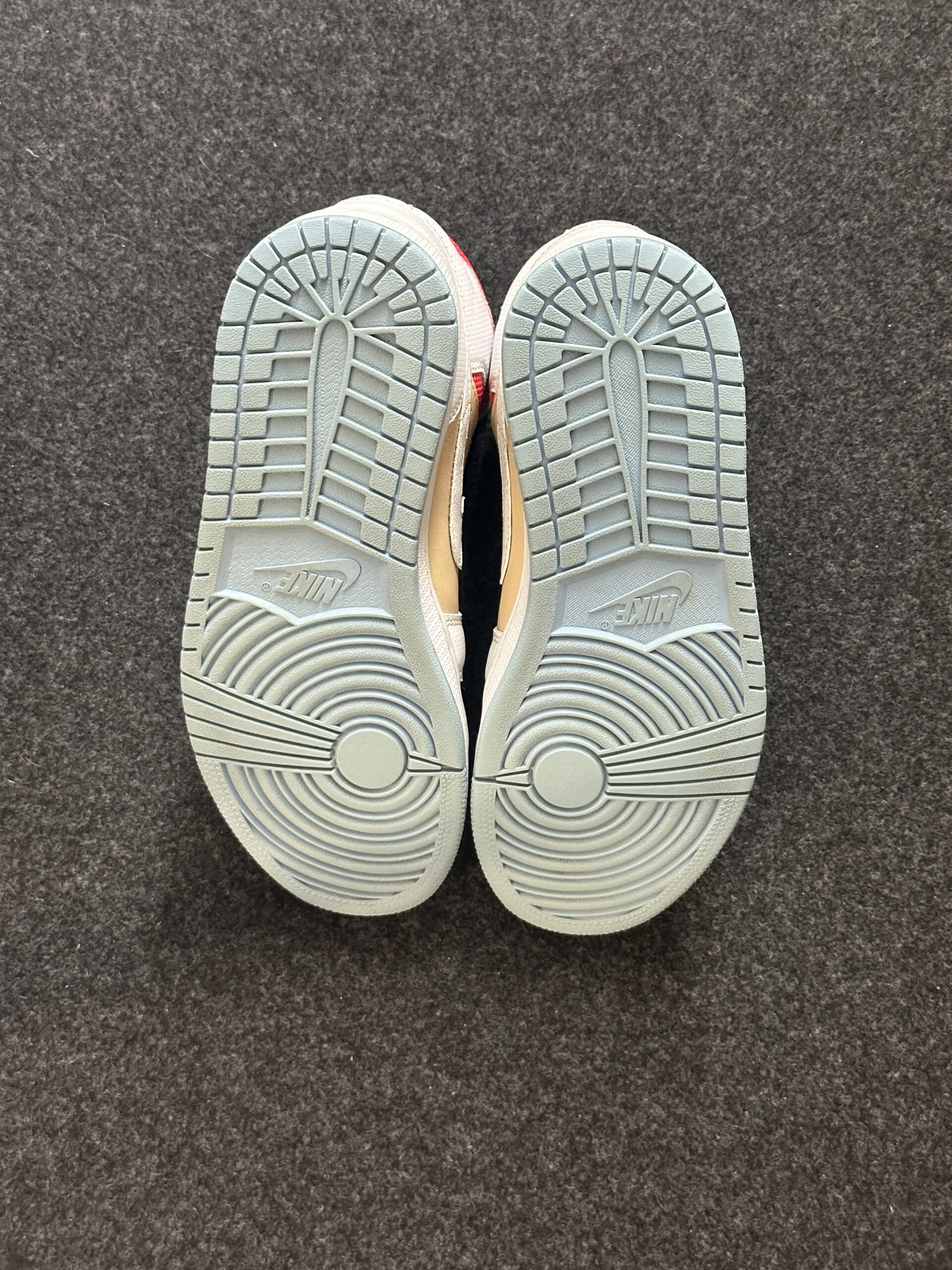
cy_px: 635
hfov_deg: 30.3
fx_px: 1760
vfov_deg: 39.7
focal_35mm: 48
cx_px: 476
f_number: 1.78
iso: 400
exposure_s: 1/34
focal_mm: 6.86
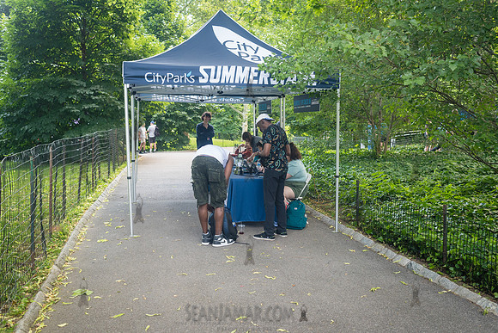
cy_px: 166
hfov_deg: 54.4
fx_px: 484
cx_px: 249
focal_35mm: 35
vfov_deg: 37.9
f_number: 4.5
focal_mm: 35
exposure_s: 1/125
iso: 800
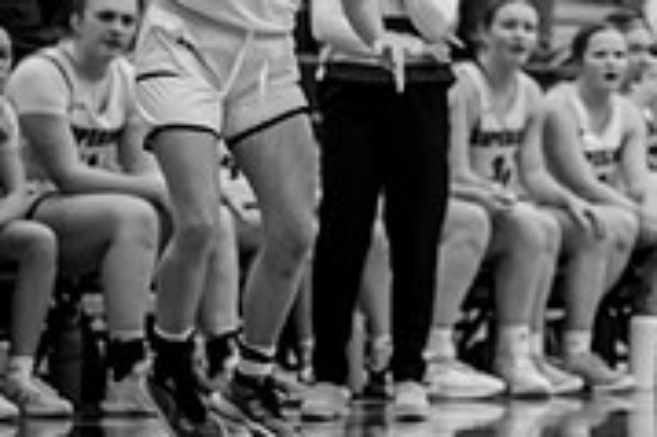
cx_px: 1068
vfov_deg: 4.1
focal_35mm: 332
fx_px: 6053
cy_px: 61
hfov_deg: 6.1
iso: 2500
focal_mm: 94
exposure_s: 1/640
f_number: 3.2
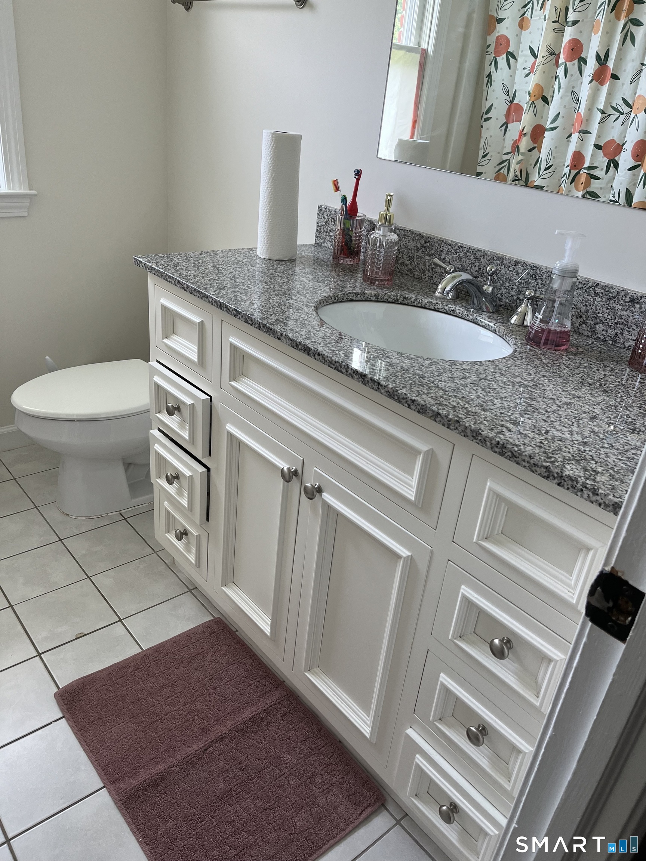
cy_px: 430
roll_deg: -5.6
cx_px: 323
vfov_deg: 67.3
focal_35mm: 26
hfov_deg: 53.1
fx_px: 647
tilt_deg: -26.8
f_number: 1.6
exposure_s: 1/122
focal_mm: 5.1
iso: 100
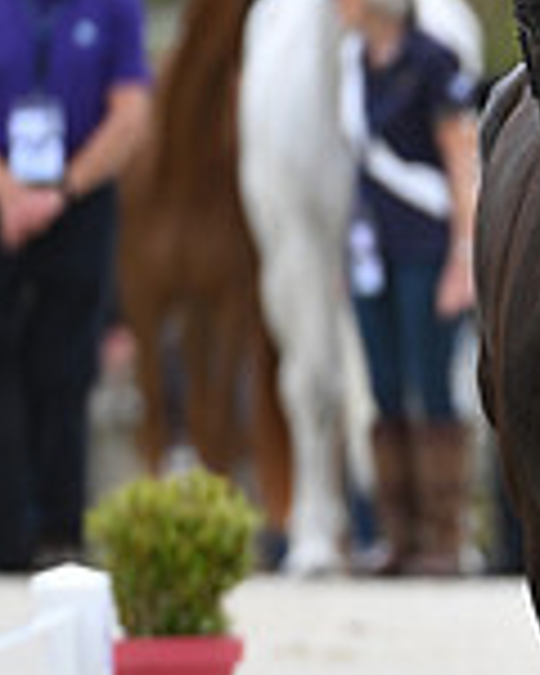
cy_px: 344
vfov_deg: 1.3
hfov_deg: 1.1
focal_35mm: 1454
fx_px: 29047
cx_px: 1080
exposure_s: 1/1600
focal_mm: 400
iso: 720
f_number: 5.6
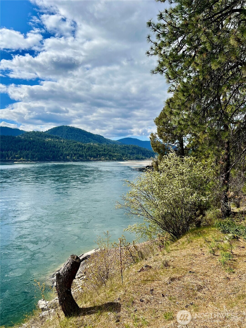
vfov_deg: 67.3
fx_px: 246
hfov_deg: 53.1
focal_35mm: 26
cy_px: 164
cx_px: 123
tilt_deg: -2.0
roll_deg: -2.1
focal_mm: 5.7
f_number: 1.5
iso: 50
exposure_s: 1/5882
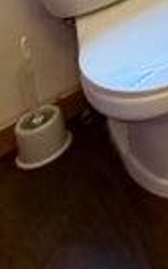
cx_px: 455
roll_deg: +1.8
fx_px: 513
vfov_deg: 21.4
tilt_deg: -12.4
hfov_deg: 12.4
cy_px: -192
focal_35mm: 70
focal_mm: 2.22
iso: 320
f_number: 2.2
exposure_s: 1/120
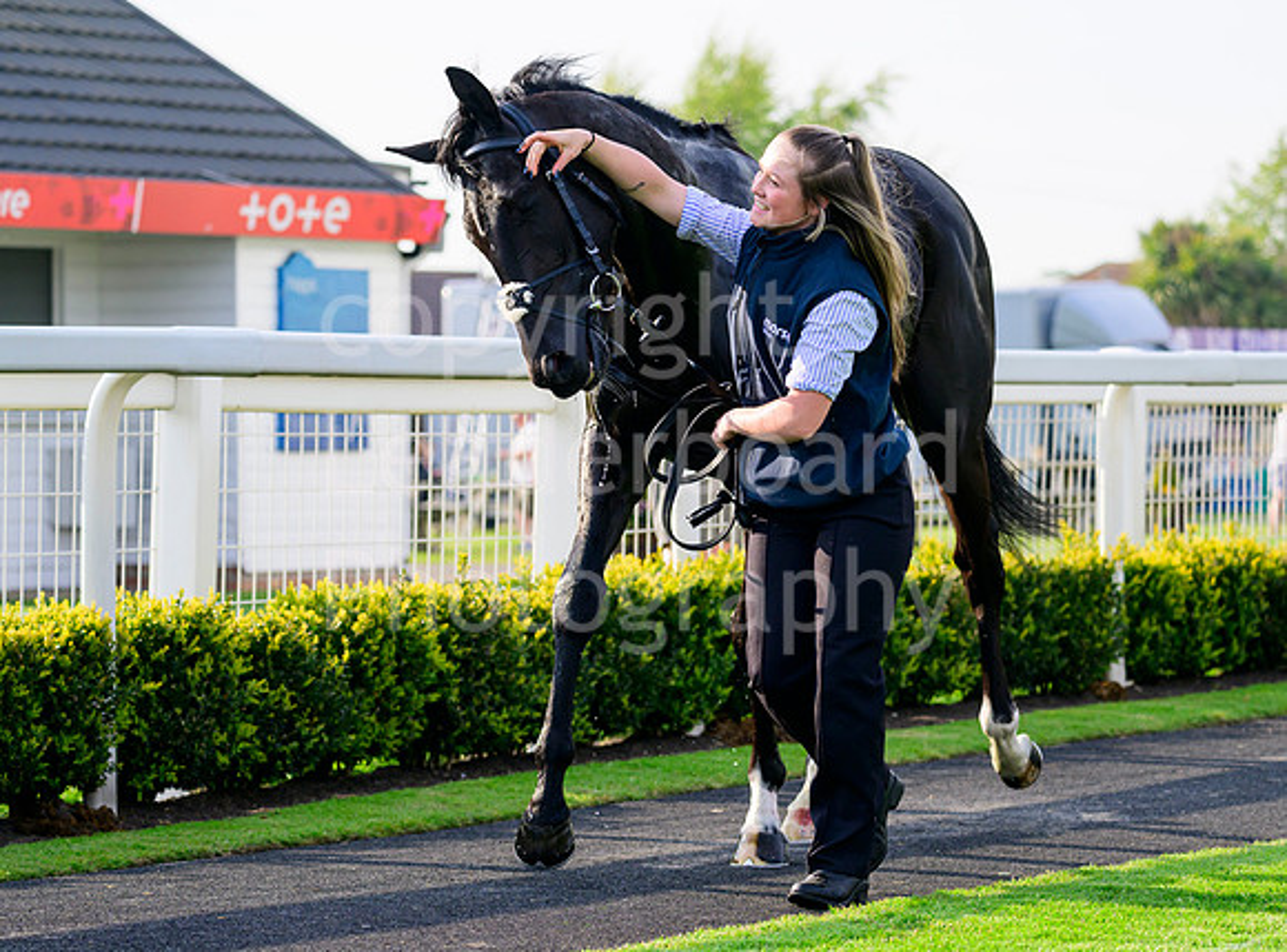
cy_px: 486
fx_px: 5404
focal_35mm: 146
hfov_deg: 13.6
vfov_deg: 10.1
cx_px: 682
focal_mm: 120
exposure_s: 1/1600
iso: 400
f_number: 5
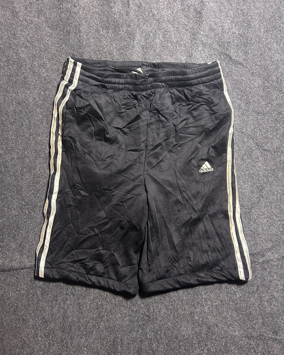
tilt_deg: -63.1
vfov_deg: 62.2
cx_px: 146
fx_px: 294
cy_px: 181
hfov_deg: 51.5
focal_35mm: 28
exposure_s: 1/50
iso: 500
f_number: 1.5
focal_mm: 5.7
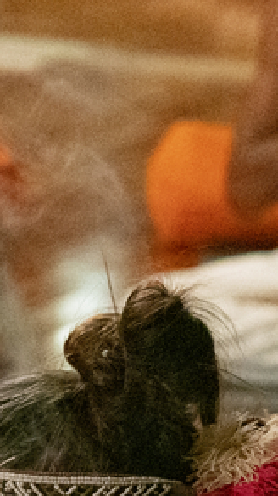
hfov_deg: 3.0
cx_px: -368
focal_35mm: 398
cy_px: 578
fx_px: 5222
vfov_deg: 5.4
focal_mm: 70
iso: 6400
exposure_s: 1/50
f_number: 5
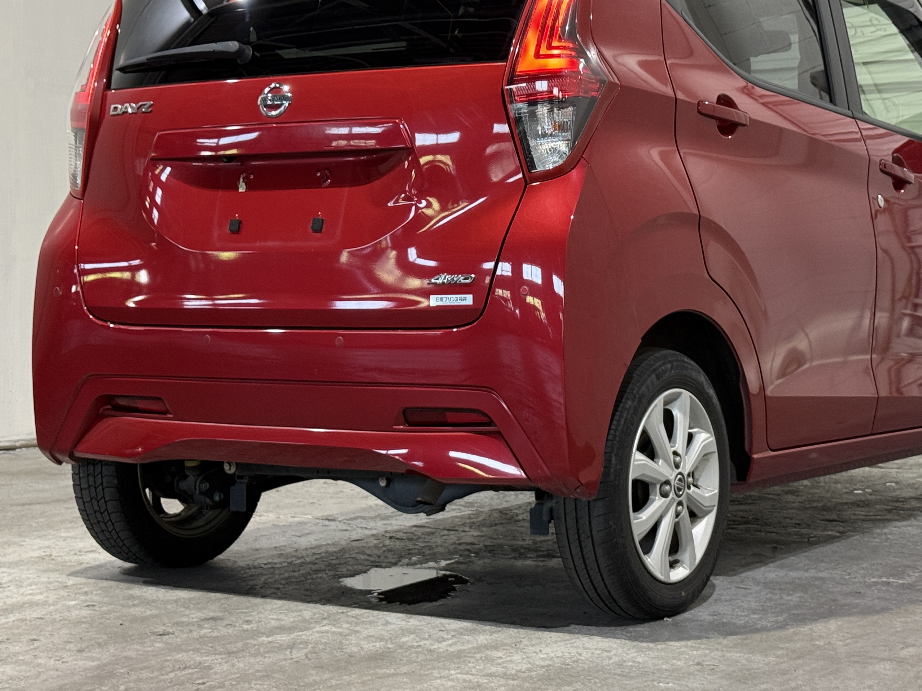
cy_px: 217
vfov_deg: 21.5
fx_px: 1811
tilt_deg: +1.5
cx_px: 545
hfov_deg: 28.5
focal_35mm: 68
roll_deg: +0.0
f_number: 1.78
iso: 200
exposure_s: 1/60
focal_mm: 6.76
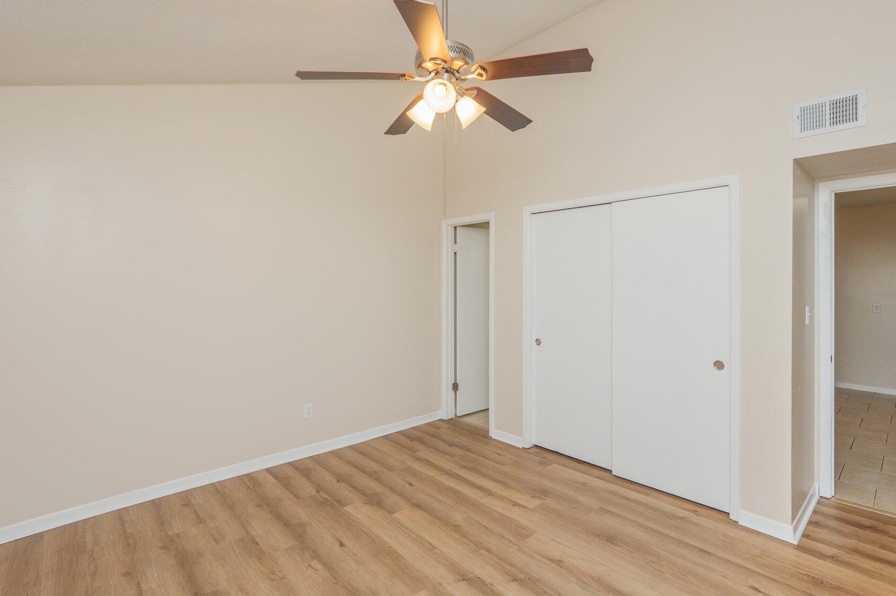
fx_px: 423
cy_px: 265
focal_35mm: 17
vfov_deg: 70.1
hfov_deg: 93.3
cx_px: 446
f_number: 9
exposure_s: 1/30
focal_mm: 14
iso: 320
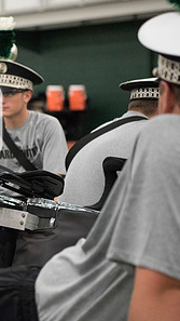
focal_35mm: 143
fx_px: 1214
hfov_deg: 8.3
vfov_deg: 15.0
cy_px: 131
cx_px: -79
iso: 3200
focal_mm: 70
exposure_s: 1/250
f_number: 3.2
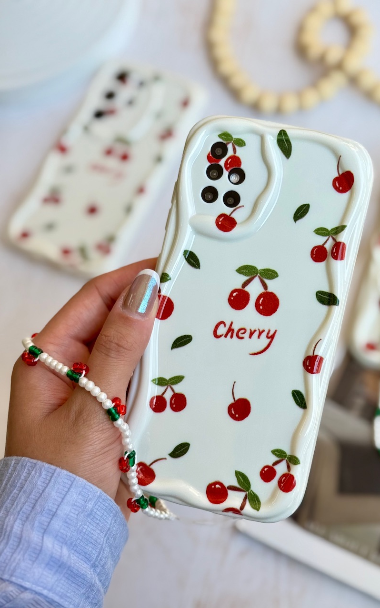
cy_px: 304
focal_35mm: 51
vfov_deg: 39.6
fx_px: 845
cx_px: 226
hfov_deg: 25.3
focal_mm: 6.76
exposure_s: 1/457
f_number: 1.78
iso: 64
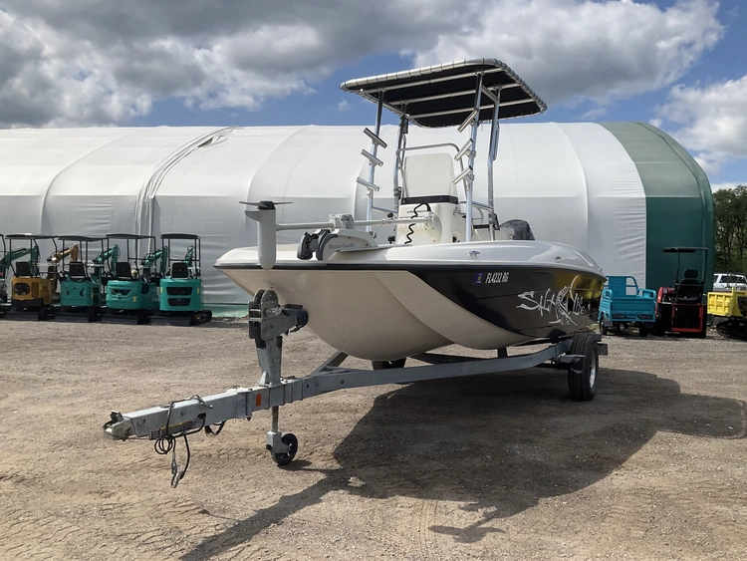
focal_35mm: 29
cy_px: 280
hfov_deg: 61.6
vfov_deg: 48.3
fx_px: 626
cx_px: 374
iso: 25
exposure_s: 1/3125
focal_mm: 3
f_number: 1.8
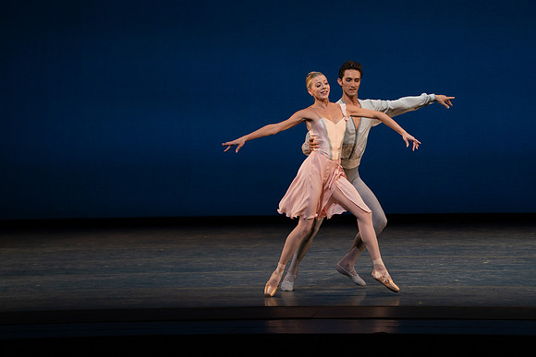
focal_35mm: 200
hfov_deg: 10.3
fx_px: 2978
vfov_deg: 6.9
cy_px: 178
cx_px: 268
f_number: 8
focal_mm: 200
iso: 3200
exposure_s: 1/500
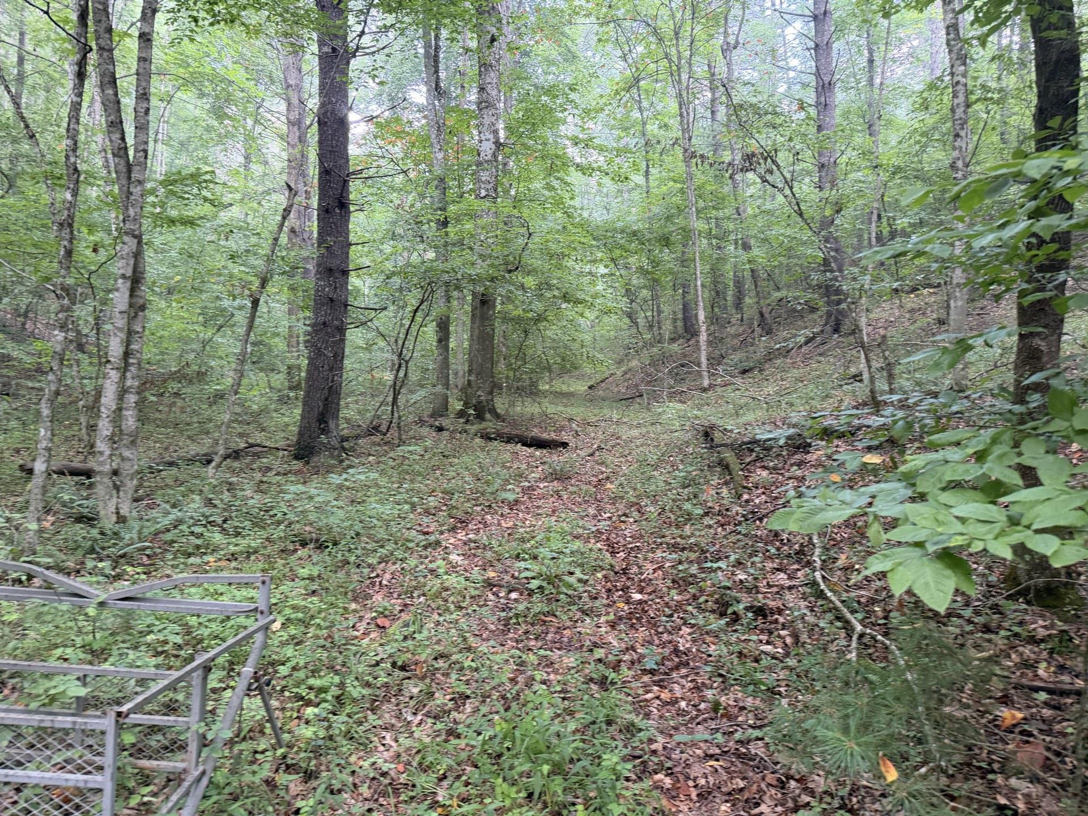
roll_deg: +0.8
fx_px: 754
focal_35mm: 24
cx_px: 544
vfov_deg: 56.8
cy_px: 408
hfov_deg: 71.6
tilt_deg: +2.2
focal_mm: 6.76
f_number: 1.78
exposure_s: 1/60
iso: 320
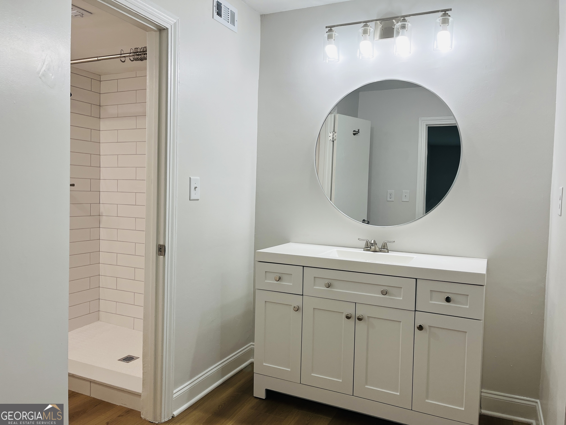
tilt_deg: -3.5
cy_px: 212
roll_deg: -2.8
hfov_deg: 67.3
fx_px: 425
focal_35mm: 26
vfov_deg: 53.1
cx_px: 283
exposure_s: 1/120
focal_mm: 5.1
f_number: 1.6
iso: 64
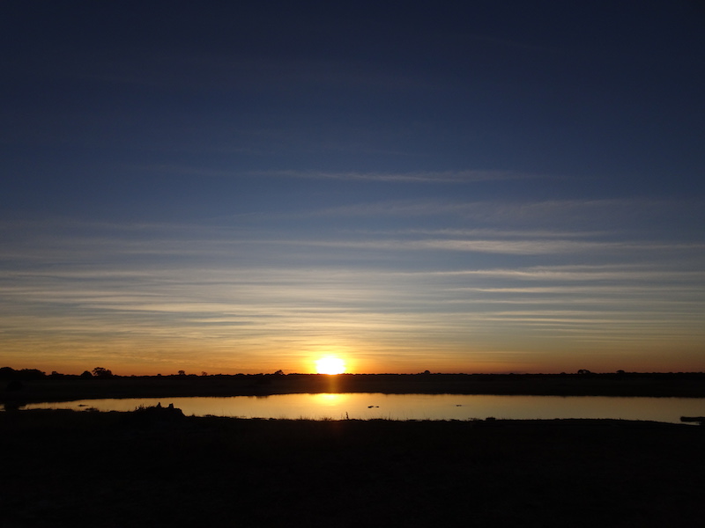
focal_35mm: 24
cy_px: 264
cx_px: 352
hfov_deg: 71.6
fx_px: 489
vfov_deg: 56.8
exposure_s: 1/400
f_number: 4.5
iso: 80
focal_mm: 4.1
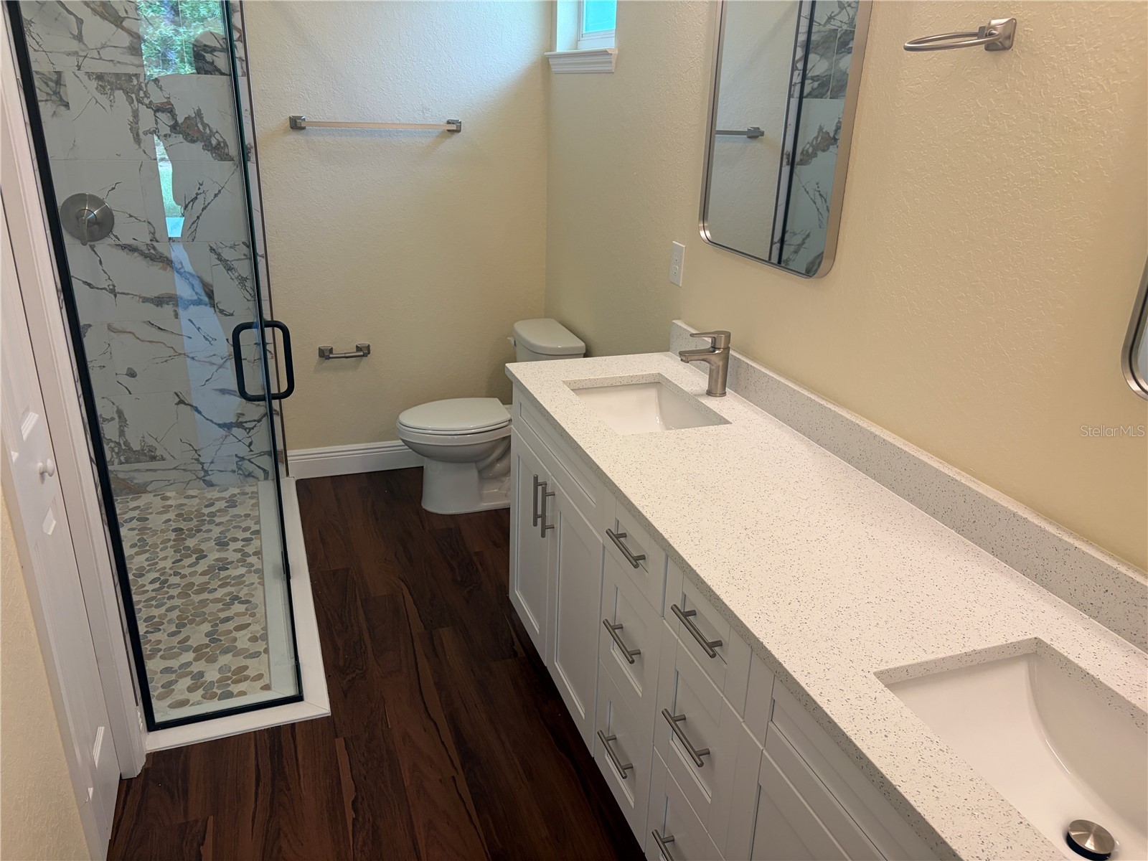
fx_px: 862
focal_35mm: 26
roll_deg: +0.0
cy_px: 430
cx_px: 574
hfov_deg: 67.3
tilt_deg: -22.7
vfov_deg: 53.1
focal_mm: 5.96
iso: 125
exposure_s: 1/120
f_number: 1.6
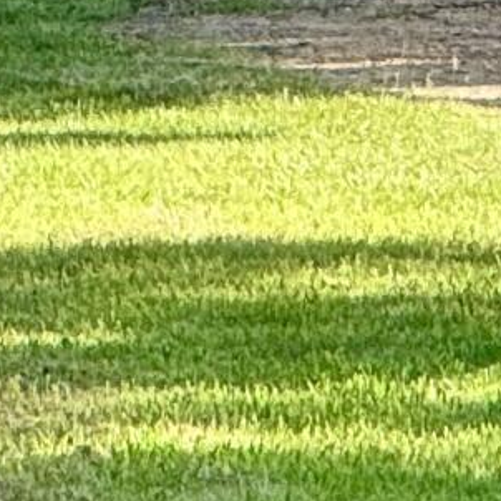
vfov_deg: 1.7
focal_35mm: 1054
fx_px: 17259
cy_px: -1183
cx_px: 584
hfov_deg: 1.7
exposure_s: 1/381
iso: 50
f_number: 2.8
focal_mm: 15.66
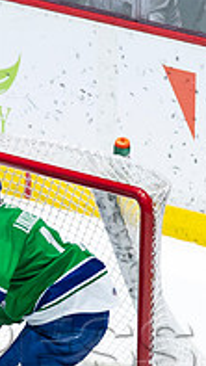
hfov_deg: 1.6
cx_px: -288
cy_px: 168
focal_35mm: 749
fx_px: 7264
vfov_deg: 2.9
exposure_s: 1/1250
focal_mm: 131
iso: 1250
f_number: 2.8
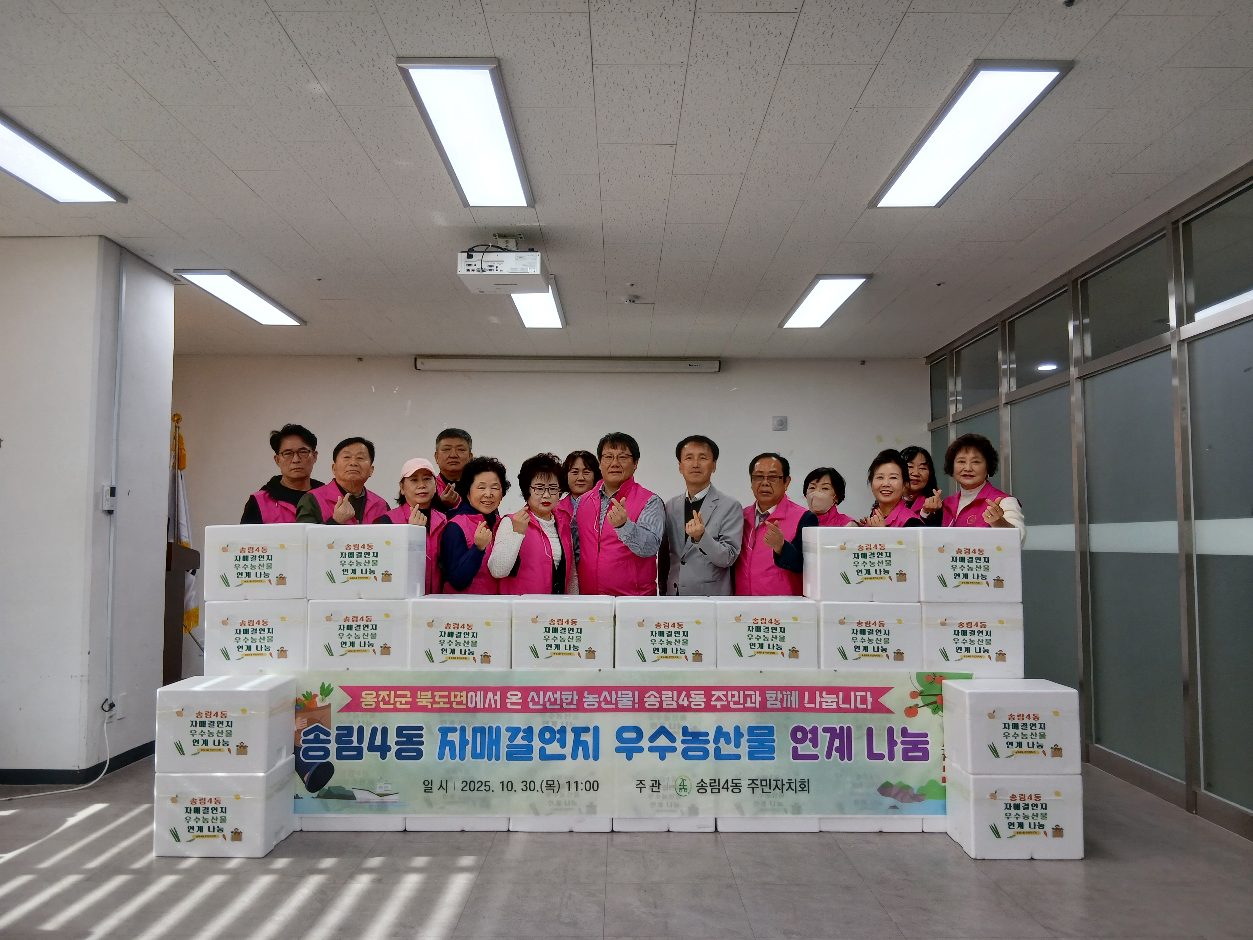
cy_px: 470
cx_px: 626
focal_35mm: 26
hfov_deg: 67.3
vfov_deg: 53.1
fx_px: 941
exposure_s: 1/60
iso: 50
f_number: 1.8
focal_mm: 3.98
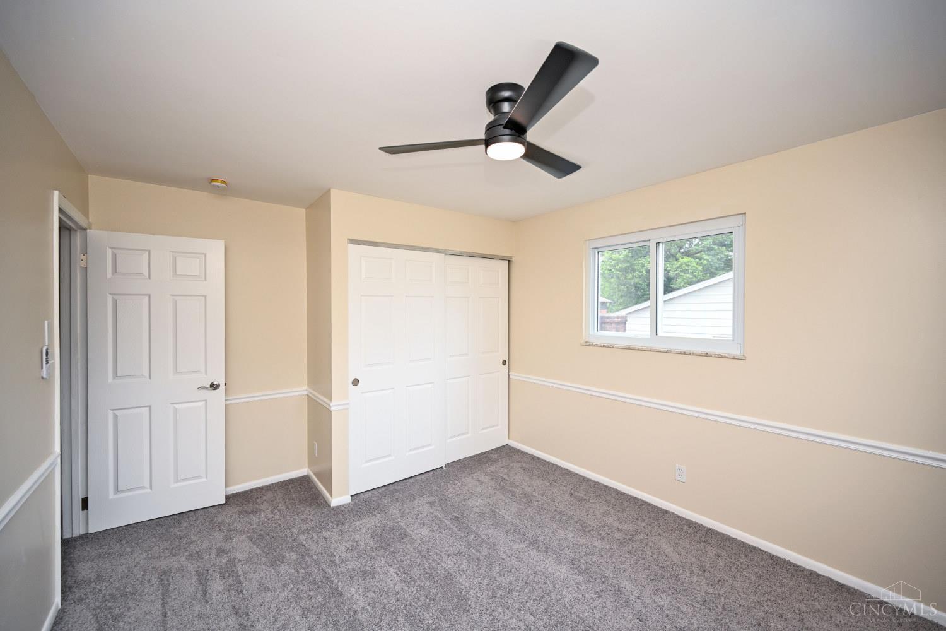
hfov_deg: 104.3
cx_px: 473
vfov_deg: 81.2
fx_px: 368
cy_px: 316
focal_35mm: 14
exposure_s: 1/80
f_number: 4.5
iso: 200
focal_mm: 14
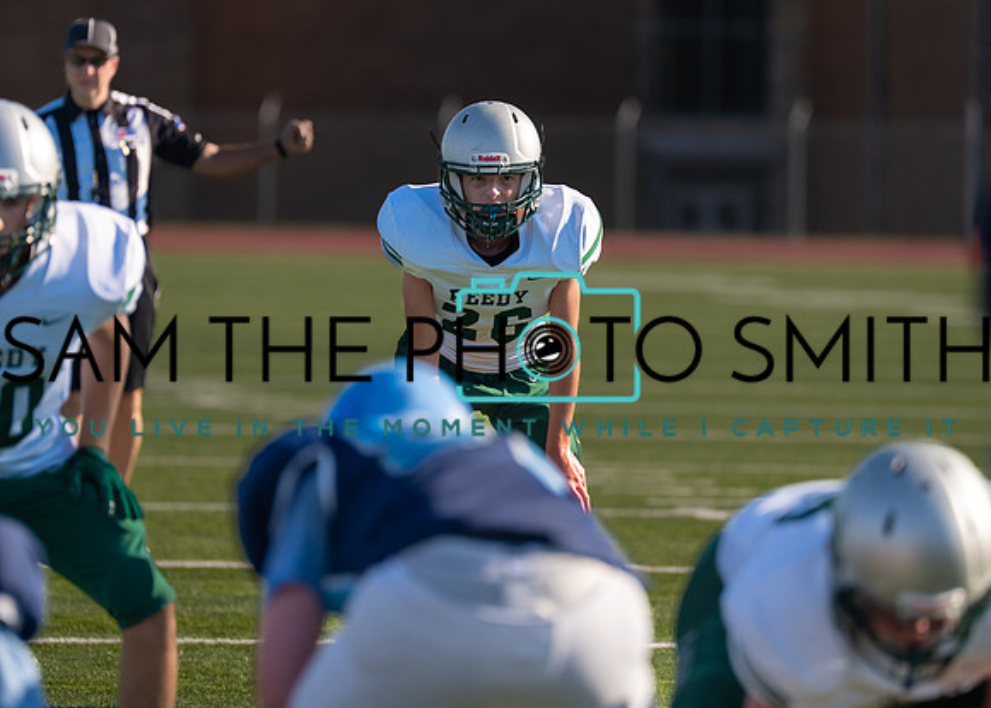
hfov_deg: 6.0
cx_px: 504
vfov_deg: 4.3
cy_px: 279
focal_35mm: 338
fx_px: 9497
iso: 250
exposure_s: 1/4000
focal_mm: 200
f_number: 2.8
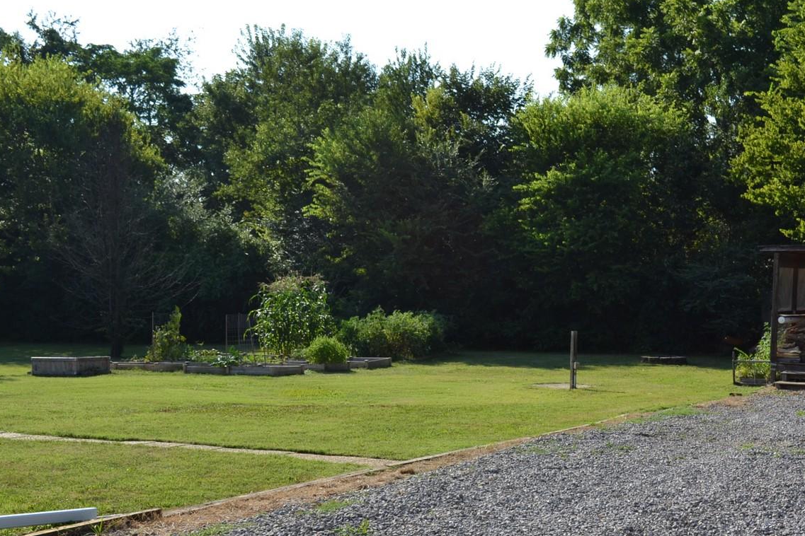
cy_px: 361
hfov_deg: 34.8
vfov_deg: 23.7
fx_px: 1274
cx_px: 530
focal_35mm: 57
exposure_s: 1/250
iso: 100
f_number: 8
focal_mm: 24
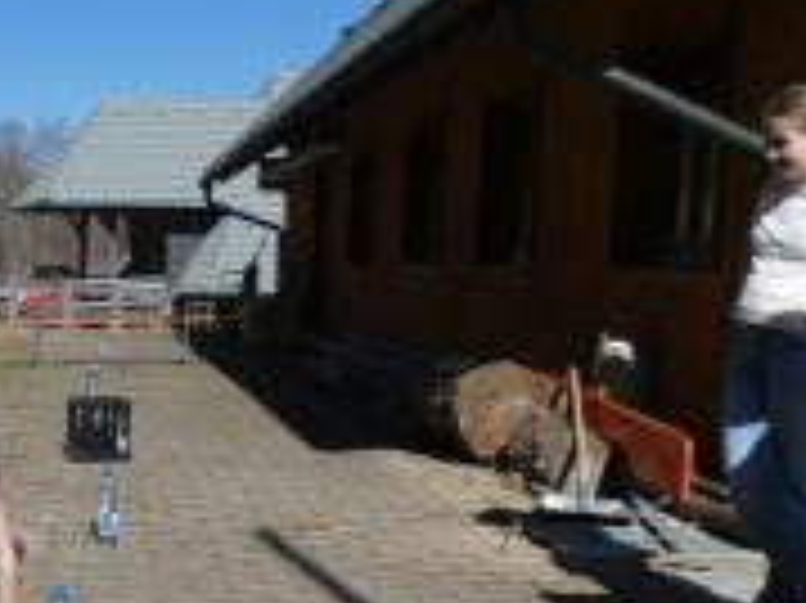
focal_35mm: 56
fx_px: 1303
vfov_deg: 25.9
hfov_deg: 32.5
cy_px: 396
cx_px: 63
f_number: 3
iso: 80
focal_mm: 4.4
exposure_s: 1/1300
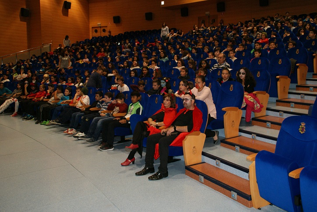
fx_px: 291
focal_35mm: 33
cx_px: 158
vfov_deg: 40.0
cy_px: 106
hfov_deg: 57.2
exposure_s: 1/60
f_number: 5.6
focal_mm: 22
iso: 400
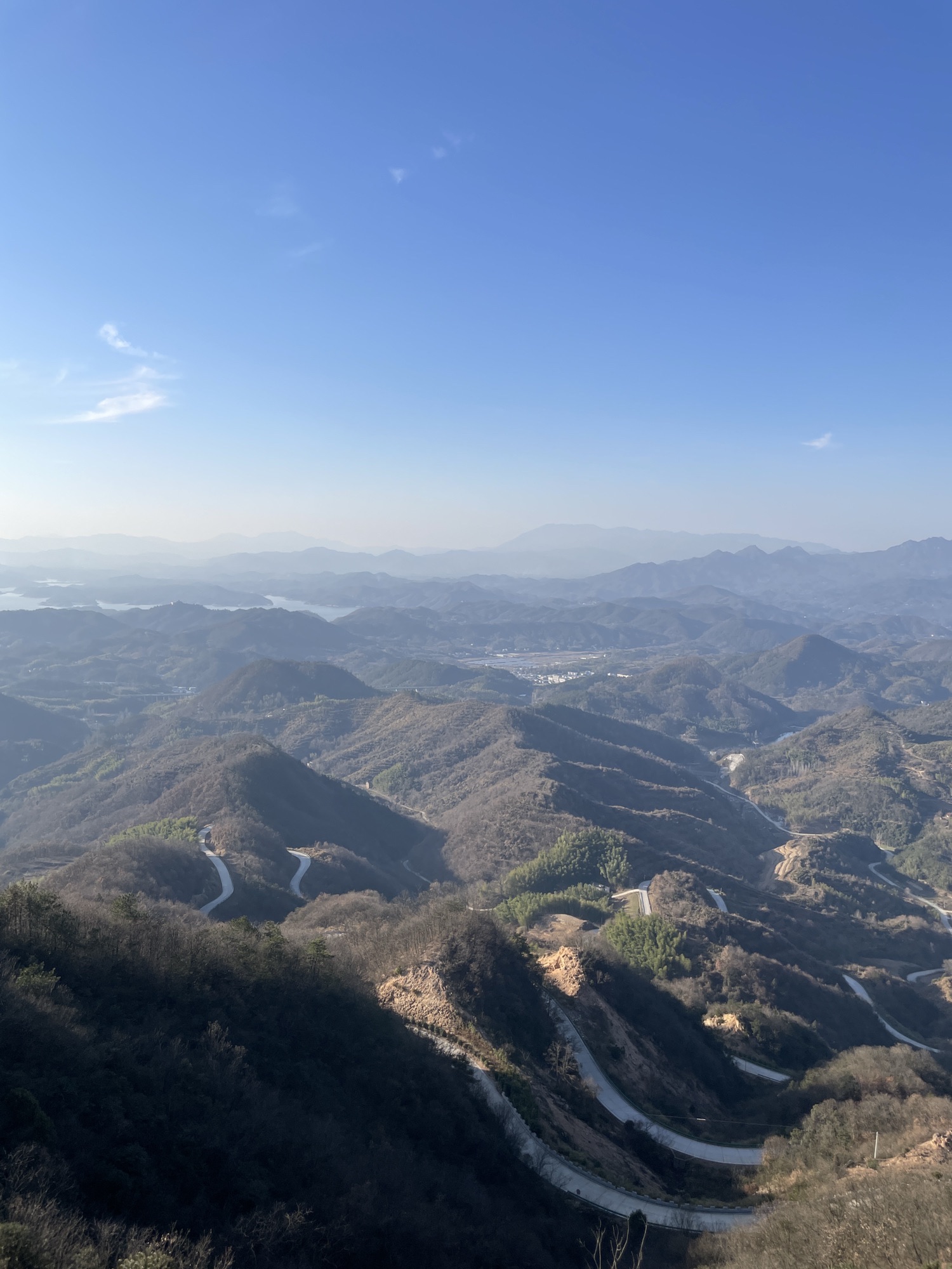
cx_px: 476
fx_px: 953
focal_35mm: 26
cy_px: 634
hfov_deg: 53.1
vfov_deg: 67.3
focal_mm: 4.2
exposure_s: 1/3509
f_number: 1.6
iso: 32
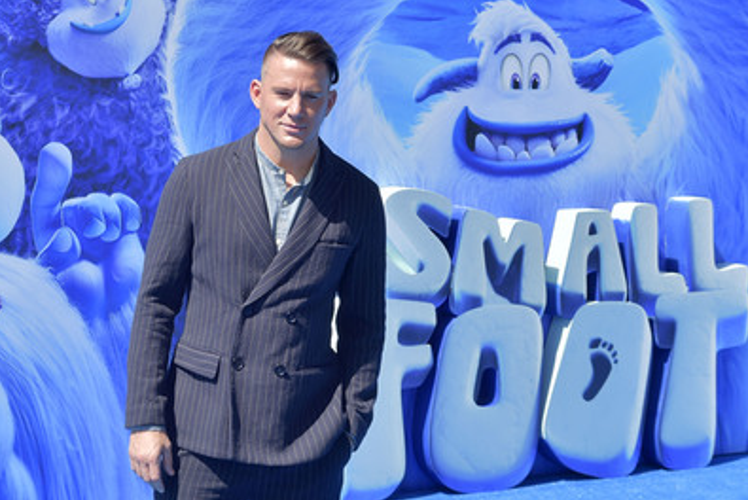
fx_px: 1372
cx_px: 343
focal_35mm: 66
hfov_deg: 30.5
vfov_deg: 20.6
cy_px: 239
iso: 200
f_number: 7.1
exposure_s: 1/250
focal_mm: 58
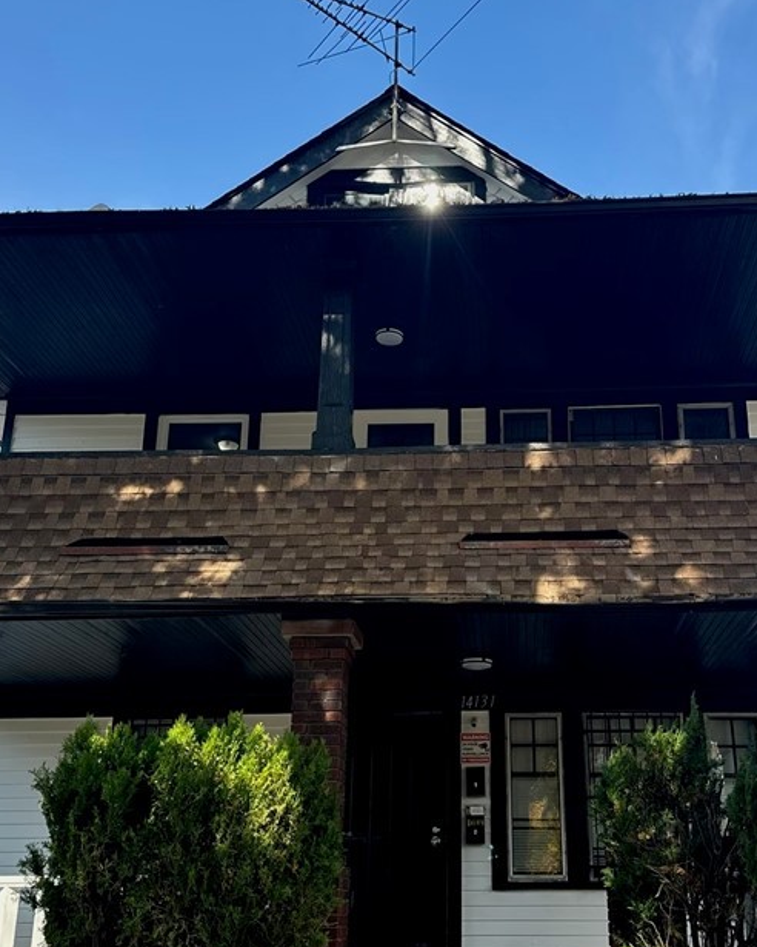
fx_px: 1092
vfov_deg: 46.8
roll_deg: +0.1
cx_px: 455
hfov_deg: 38.1
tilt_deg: +19.9
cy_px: 524
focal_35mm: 39
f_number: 1.78
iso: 80
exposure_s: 1/1456
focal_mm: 6.76
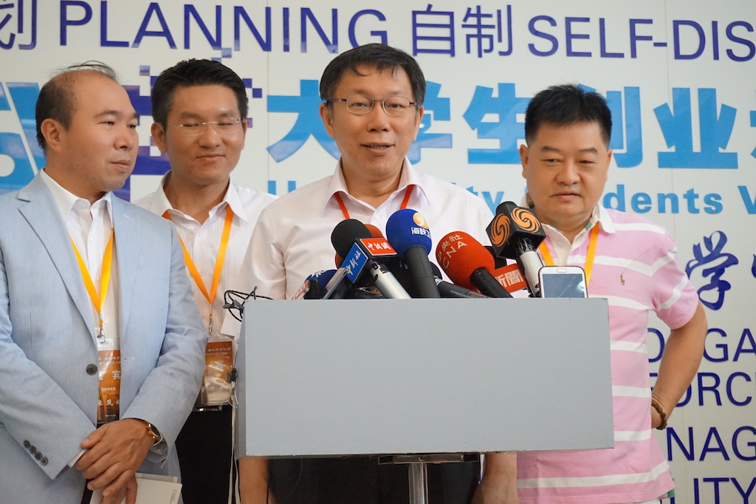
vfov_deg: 18.2
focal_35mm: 75
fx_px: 1574
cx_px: 378
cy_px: 252
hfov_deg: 27.0
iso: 3200
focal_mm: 50
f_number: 5.6
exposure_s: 1/80
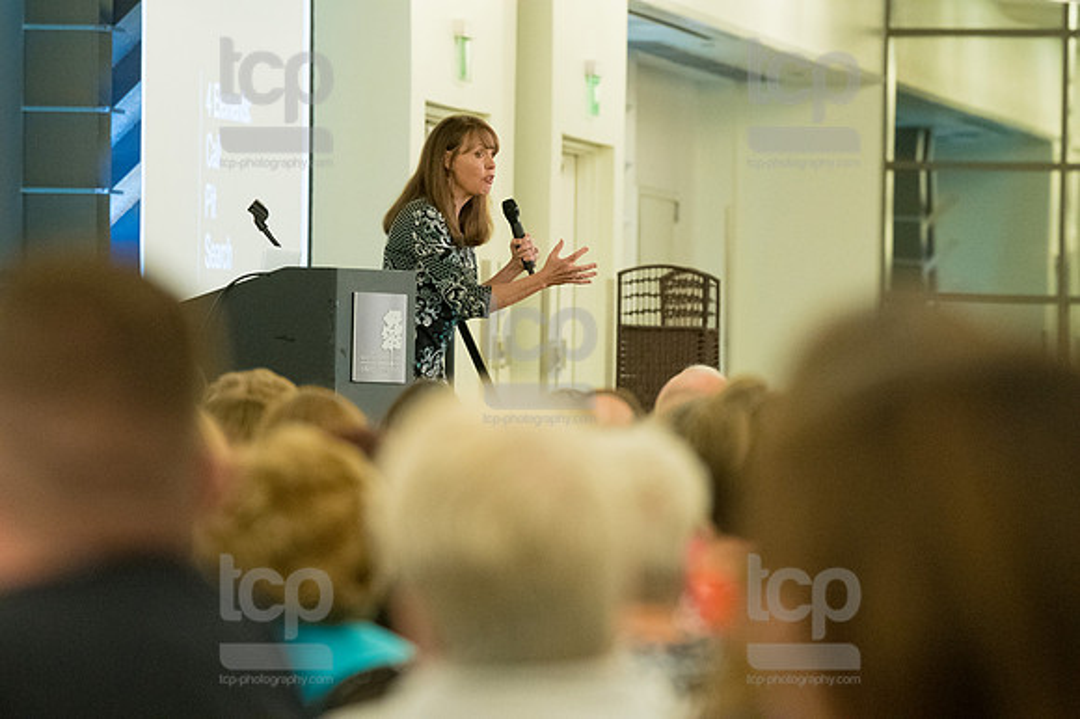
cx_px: 540
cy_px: 360
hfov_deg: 6.9
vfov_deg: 4.6
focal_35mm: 300
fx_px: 8995
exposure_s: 1/400
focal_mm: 200
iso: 3200
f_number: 4.5
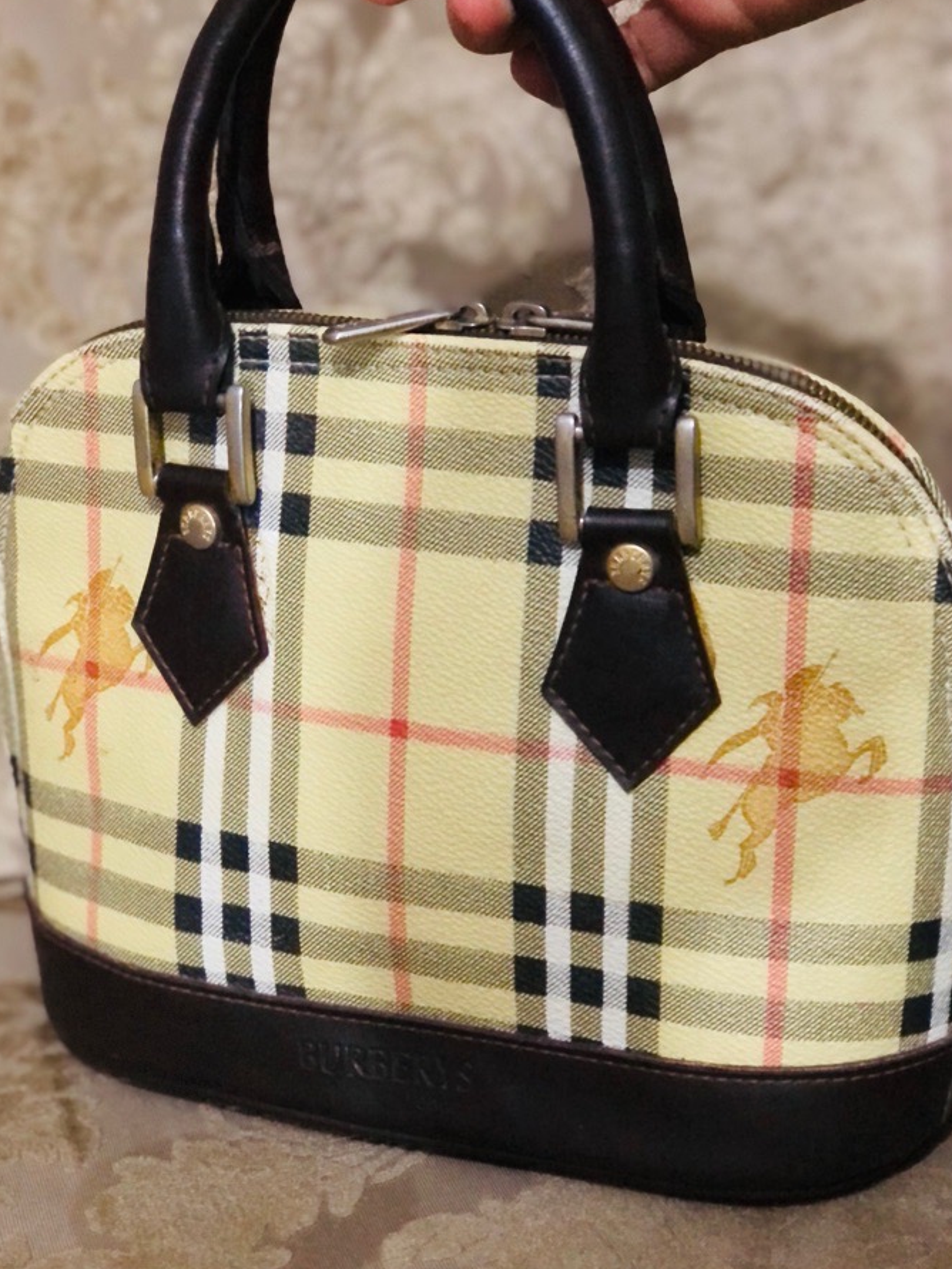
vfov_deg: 30.3
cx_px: 457
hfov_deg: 22.9
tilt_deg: -20.9
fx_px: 2347
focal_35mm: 64
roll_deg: +3.3
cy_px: 625
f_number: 2.8
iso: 1250
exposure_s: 1/30
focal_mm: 6.6
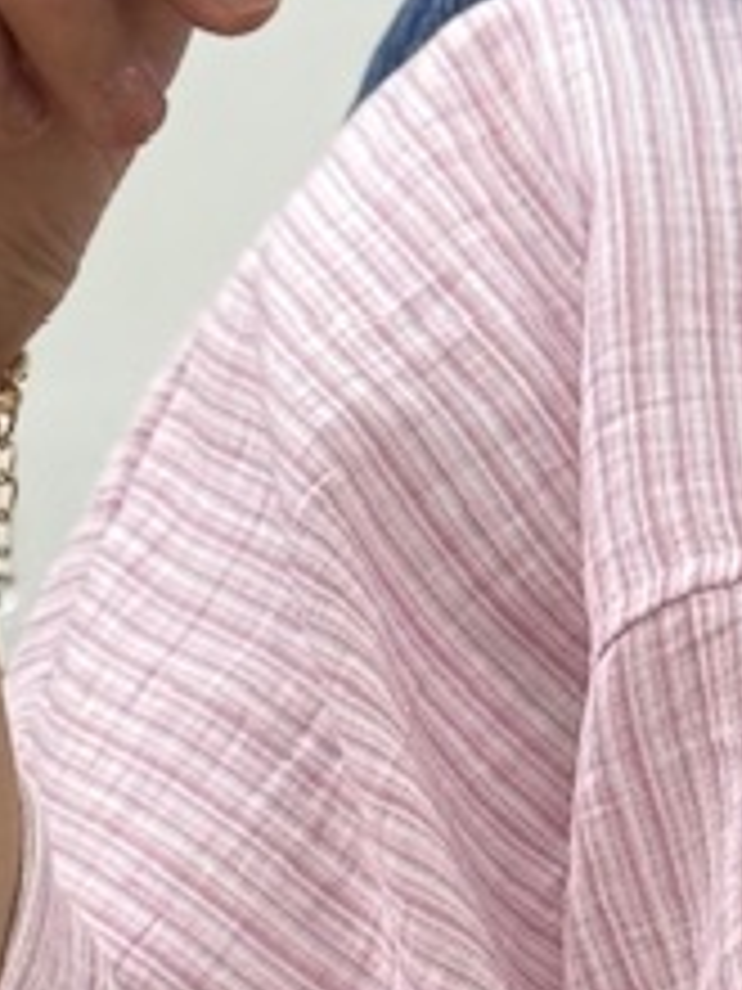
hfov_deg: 5.3
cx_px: 162
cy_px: 1940
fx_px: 7974
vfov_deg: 6.9
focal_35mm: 279
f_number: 1.78
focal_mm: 6.76
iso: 64
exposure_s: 1/625
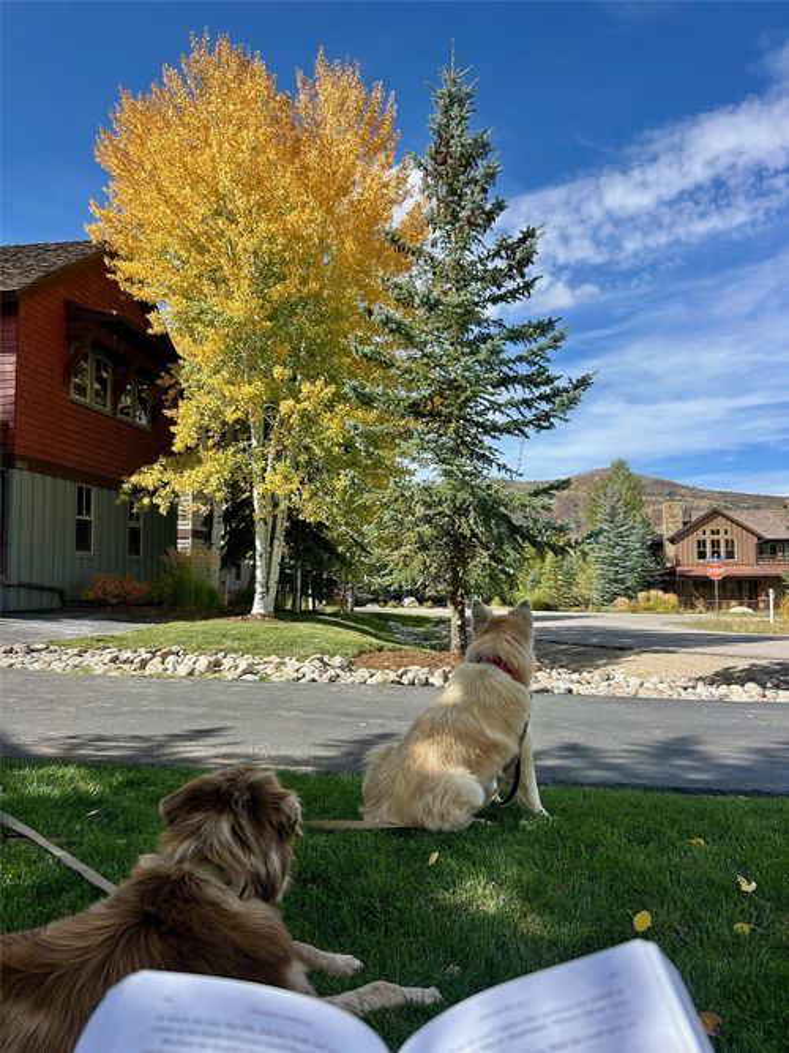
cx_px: 394
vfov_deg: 67.3
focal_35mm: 26
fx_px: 790
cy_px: 526
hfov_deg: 53.0
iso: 50
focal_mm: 5.7
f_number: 1.5
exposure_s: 1/1972
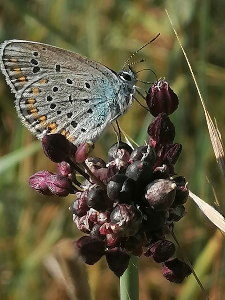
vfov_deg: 12.3
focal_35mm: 161
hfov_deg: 9.2
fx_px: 1395
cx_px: 112
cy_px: 150
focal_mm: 4.75
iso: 50
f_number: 1.8
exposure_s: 1/976
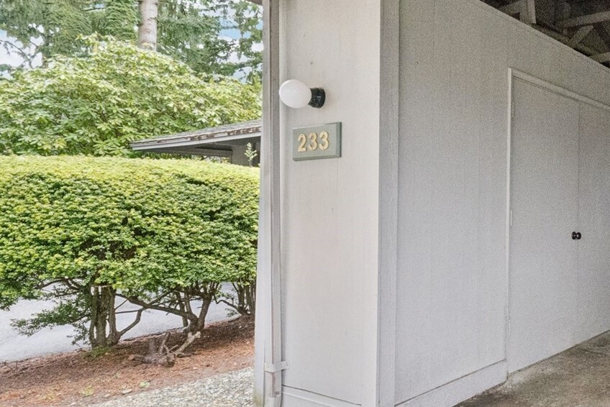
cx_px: 576
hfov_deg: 52.4
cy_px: 210
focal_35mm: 30
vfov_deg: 43.6
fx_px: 508
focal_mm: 10
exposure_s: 1/15
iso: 6400
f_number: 9
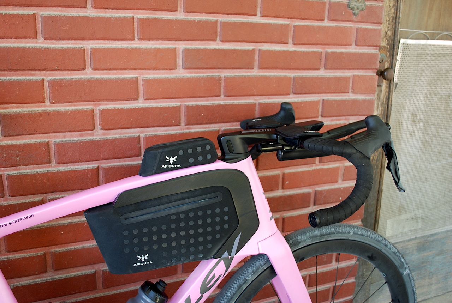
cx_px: 226
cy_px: 152
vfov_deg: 40.1
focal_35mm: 33
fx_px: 415
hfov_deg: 57.1
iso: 200
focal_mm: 22
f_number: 4
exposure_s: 1/30
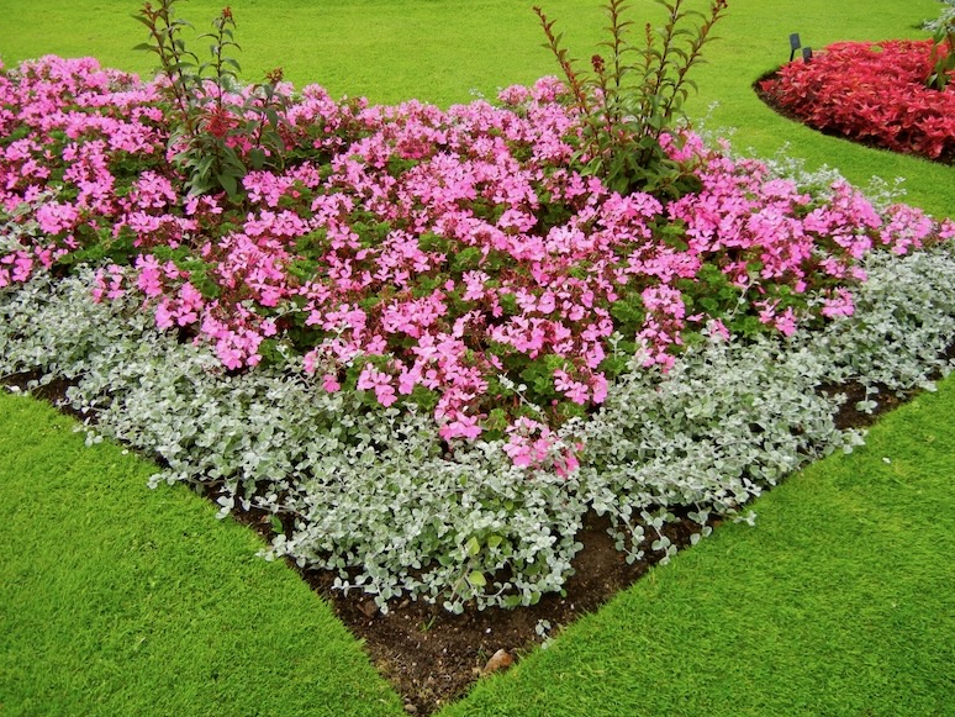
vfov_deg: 45.5
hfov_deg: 58.3
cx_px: 478
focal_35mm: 31
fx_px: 856
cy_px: 368
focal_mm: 5.4
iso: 160
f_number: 3.5
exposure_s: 1/639
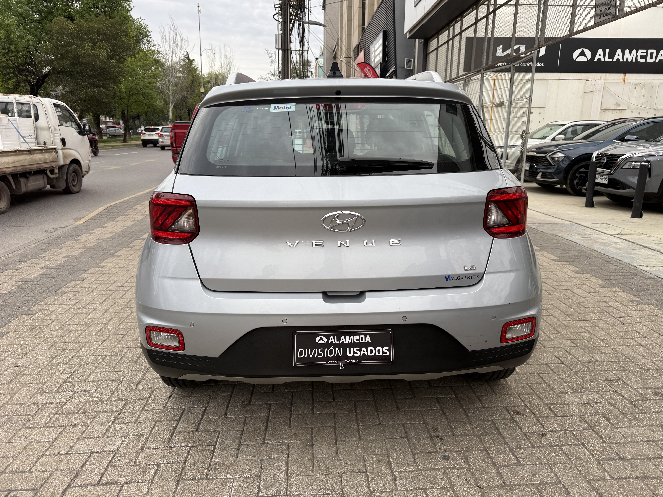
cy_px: 248
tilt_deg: -13.8
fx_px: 460
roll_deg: -0.2
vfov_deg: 56.8
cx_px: 332
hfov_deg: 71.6
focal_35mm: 24
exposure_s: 1/121
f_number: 1.78
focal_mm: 6.76
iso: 64
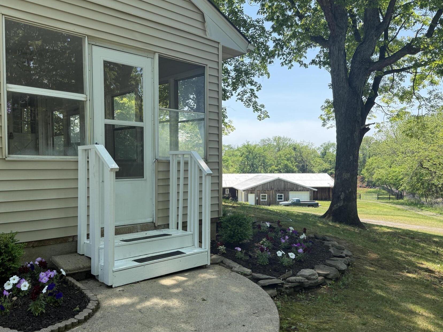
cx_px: 182
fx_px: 371
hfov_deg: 61.2
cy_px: 180
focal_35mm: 29
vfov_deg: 48.2
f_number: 1.78
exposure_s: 1/1410
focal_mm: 6.76
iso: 100
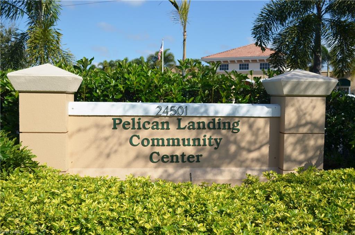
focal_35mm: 36
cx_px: 178
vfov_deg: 36.7
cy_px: 118
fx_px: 354
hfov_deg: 53.3
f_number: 4
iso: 100
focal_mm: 24
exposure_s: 1/800
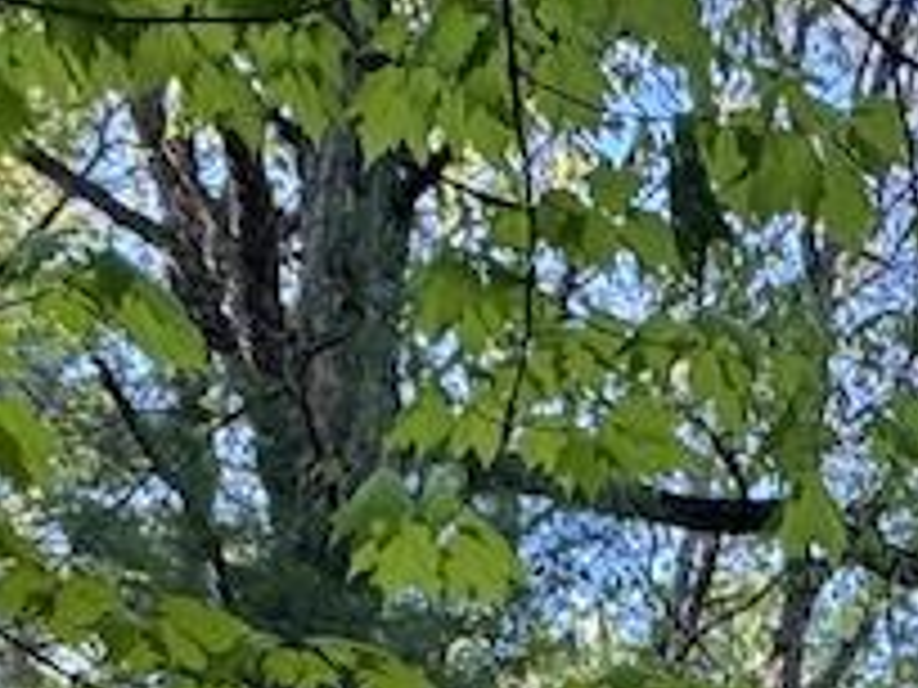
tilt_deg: +1.6
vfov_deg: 13.2
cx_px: 1071
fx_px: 2334
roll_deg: -3.4
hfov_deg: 20.9
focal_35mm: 88
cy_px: 1578
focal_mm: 2.22
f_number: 2.2
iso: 80
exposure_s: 1/99
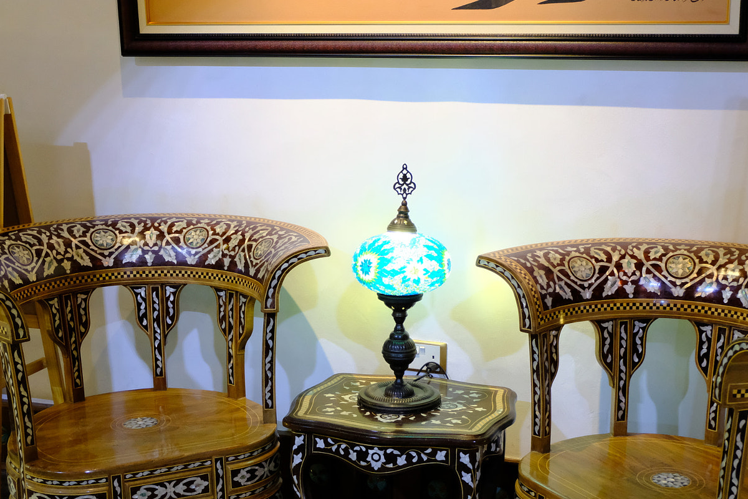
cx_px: 403
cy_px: 327
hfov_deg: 35.6
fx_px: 1163
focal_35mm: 56
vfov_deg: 24.1
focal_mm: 28.2
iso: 3200
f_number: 4.5
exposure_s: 1/40
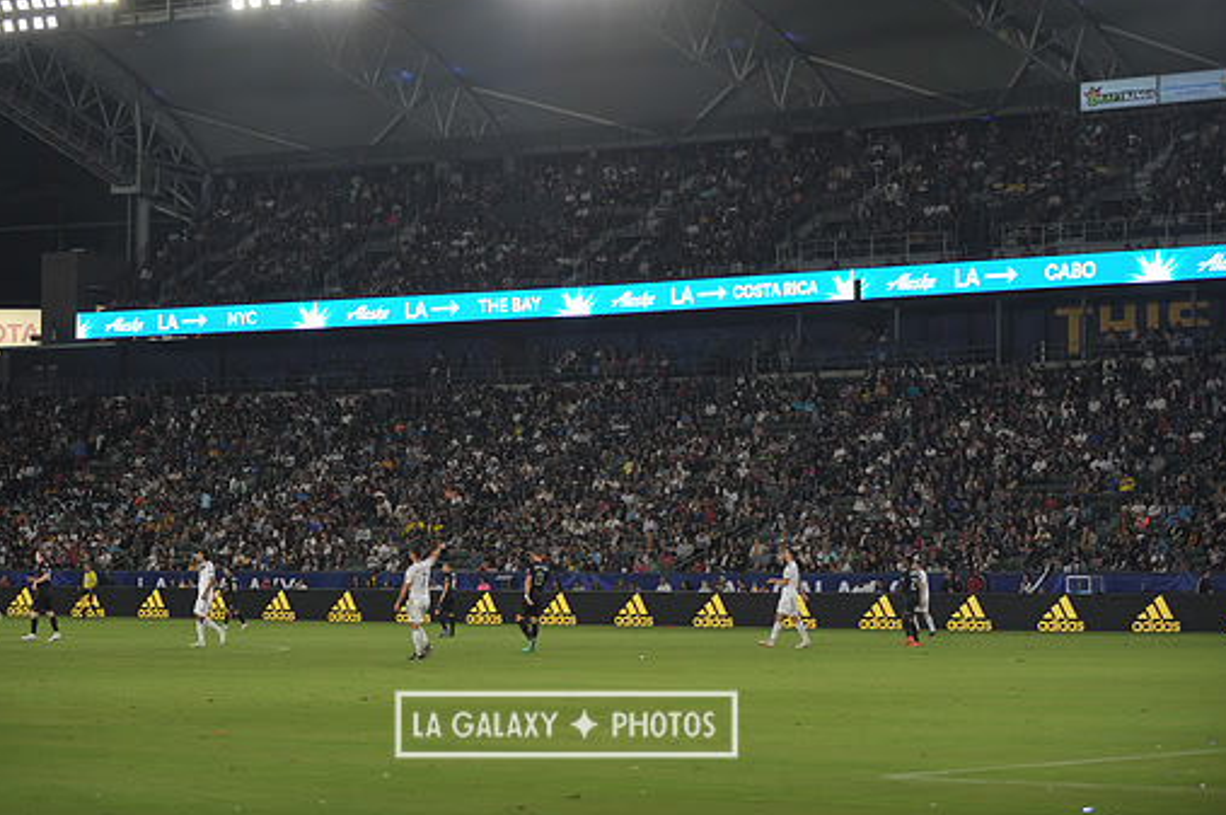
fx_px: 3504
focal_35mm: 103
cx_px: 566
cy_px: 360
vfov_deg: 13.3
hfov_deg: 19.8
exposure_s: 1/1250
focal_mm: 90
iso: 1250
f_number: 2.8
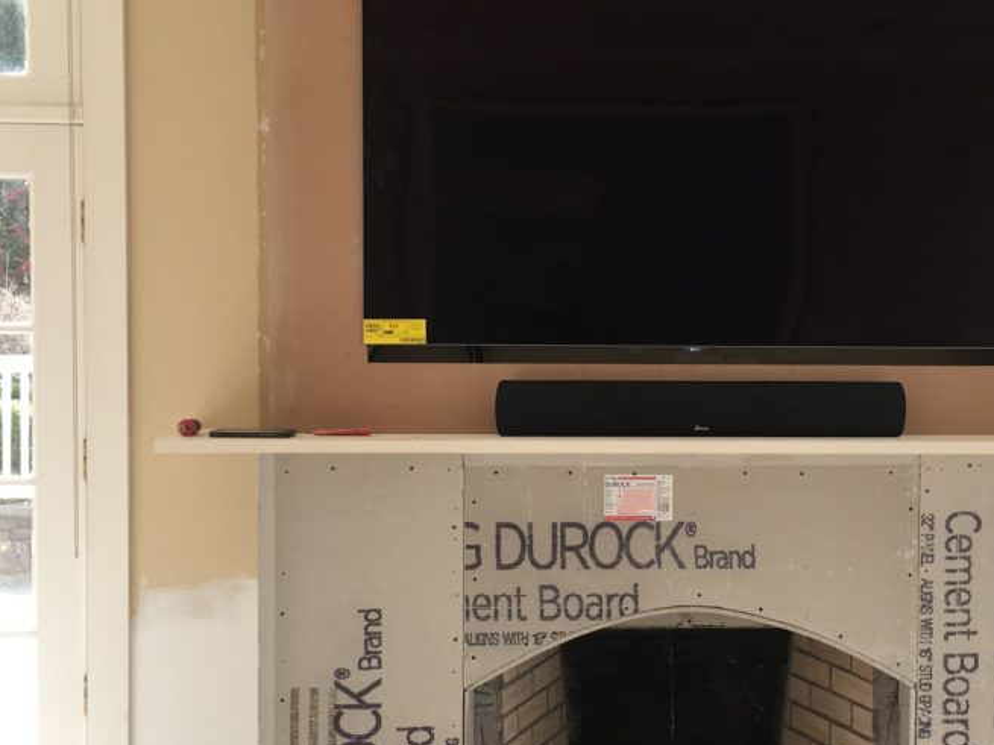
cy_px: 408
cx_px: 672
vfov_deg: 23.6
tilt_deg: -4.2
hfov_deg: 30.9
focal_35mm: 62
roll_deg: -0.6
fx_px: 1780
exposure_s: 1/120
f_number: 2.2
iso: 32
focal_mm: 4.15
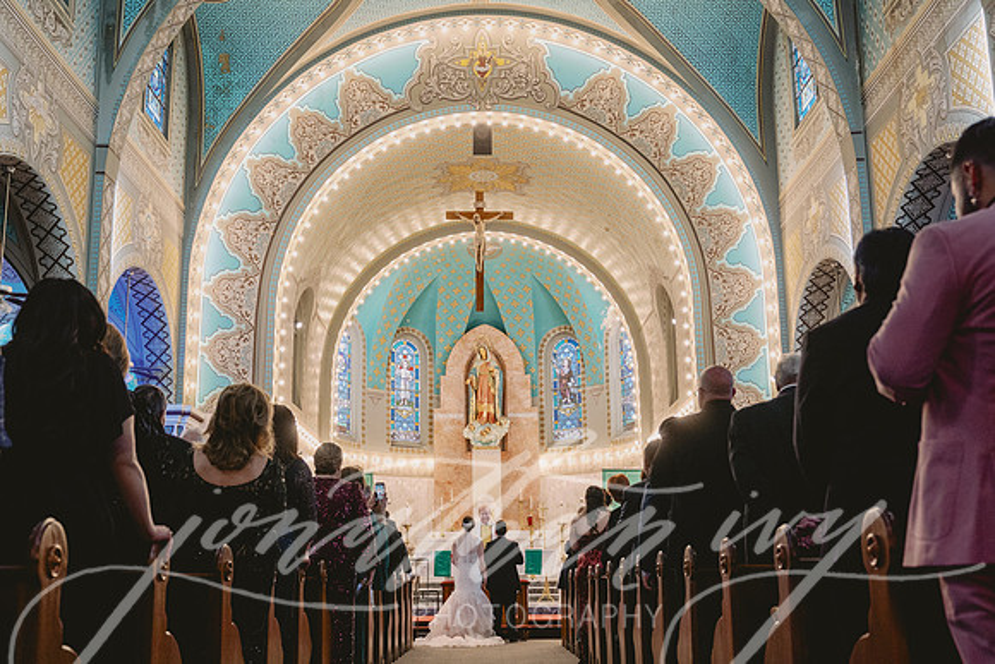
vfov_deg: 35.3
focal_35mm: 38
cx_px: 492
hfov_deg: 51.0
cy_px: 332
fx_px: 1044
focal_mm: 37
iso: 1600
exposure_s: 1/125
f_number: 4
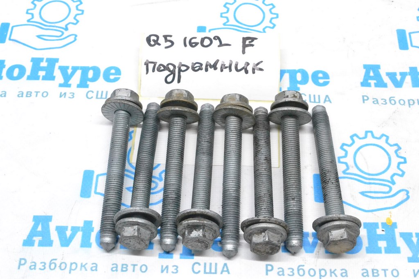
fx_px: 611
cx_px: 210
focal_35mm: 52
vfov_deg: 25.8
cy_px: 140
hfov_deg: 37.8
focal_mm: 35
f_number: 13
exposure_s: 1/100
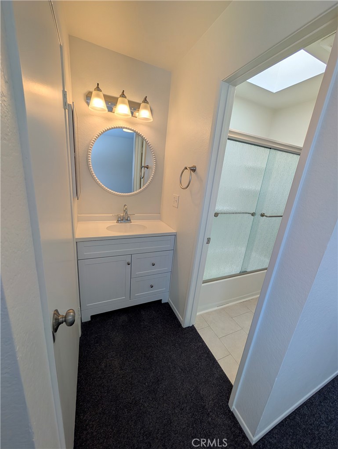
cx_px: 169
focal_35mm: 12
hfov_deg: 94.7
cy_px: 224
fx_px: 156
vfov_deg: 110.4
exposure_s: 1/352
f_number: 1.7
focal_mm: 2.02
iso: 47
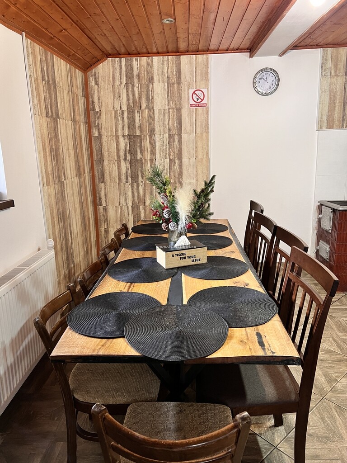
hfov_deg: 53.1
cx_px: 174
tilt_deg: -11.5
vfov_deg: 67.3
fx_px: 348
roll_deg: +2.1
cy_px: 232
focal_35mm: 26
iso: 160
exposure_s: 1/50
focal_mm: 5.7
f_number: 1.5
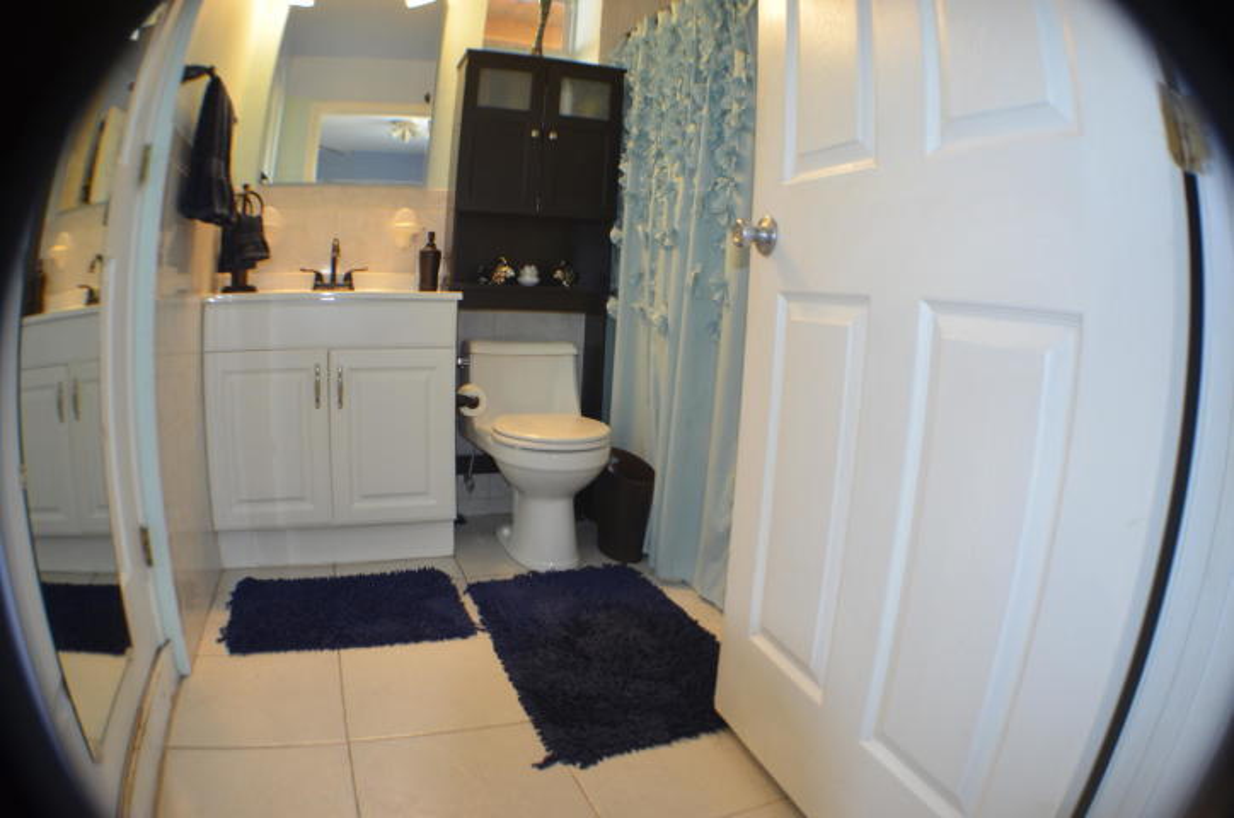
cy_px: 409
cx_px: 617
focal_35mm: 30
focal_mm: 20
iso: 1000
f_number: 3.8
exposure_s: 1/60
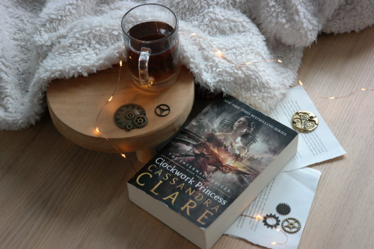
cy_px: 124
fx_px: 831
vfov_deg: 17.1
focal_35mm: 80
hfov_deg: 25.4
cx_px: 187
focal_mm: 52
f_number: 5.6
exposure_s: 1/80
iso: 1600
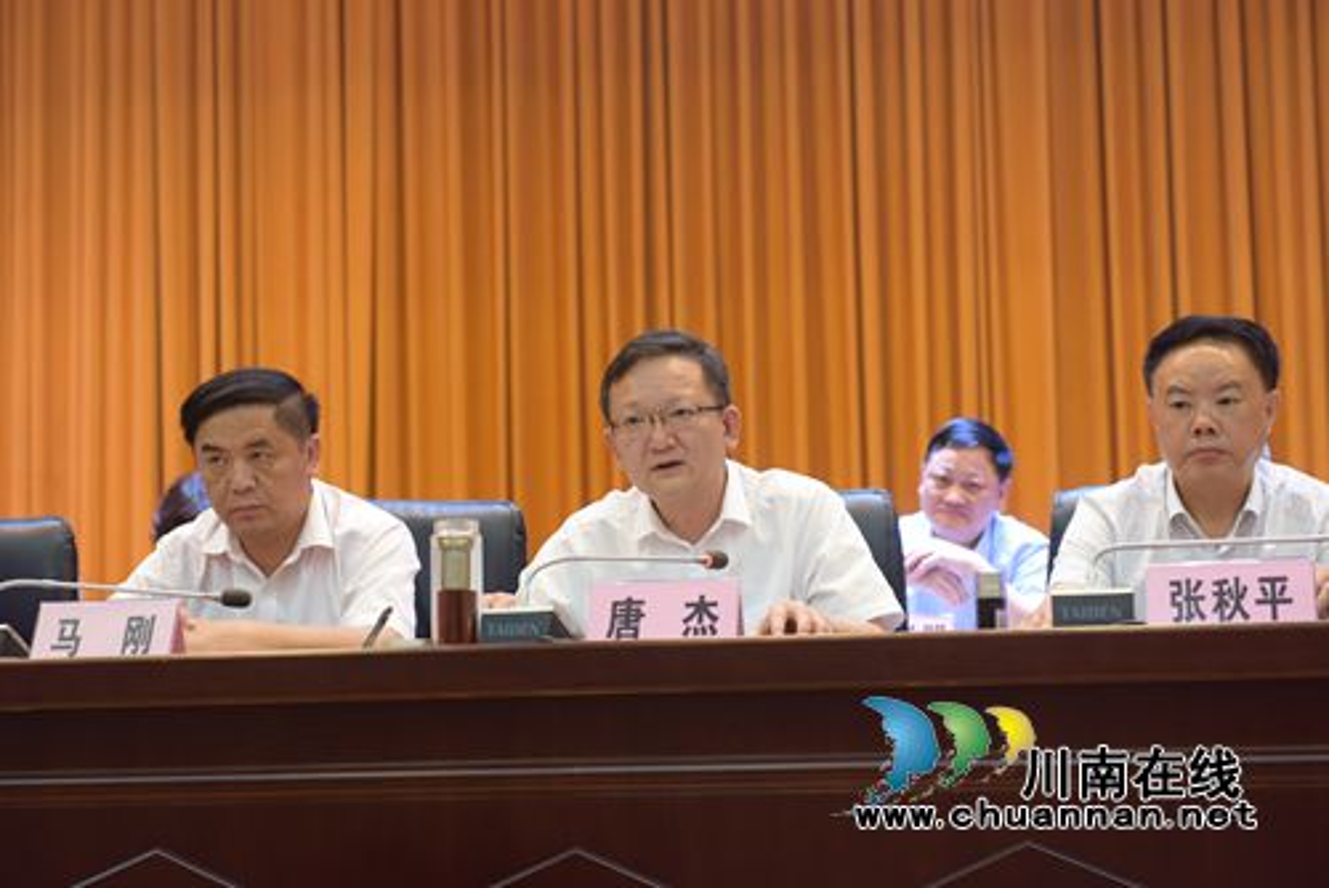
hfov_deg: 28.8
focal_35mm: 70
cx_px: 664
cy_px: 444
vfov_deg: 19.5
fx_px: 2586
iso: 1250
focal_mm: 70
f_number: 4.5
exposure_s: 1/80
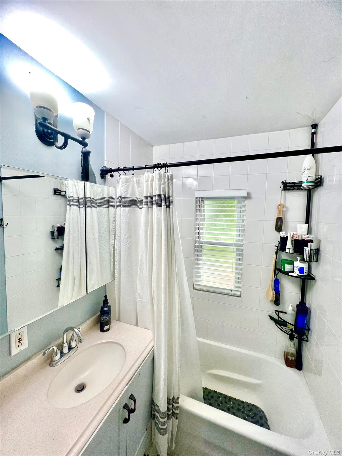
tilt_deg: -3.5
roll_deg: -0.9
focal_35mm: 13
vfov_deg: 106.2
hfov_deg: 89.9
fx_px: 171
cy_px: 228
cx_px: 171
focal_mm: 1.57
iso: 100
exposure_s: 1/120
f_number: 1.8
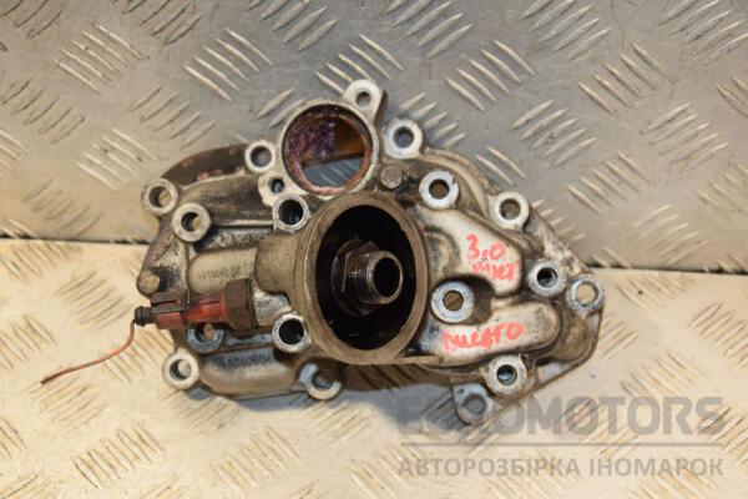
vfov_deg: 17.5
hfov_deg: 26.0
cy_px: 250
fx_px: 1621
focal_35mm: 78
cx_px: 374
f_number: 5
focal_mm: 52
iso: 800
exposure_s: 1/200
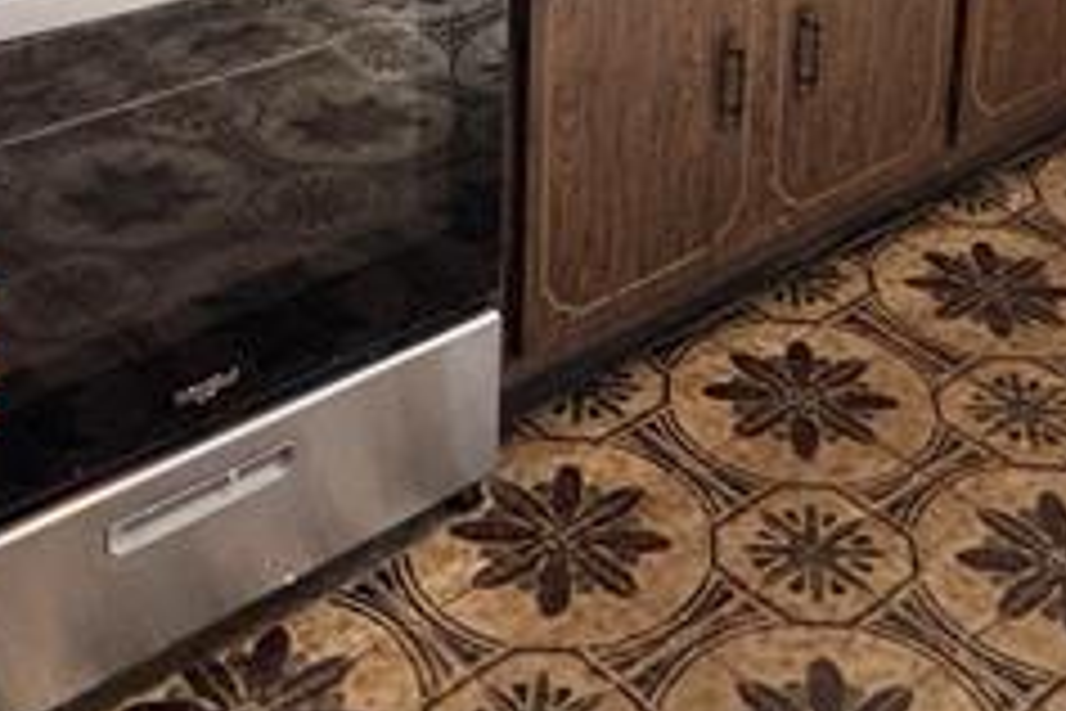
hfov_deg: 31.8
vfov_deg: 19.0
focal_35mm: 63
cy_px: -346
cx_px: 657
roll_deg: -2.4
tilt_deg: -12.6
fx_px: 1865
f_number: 2.2
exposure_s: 1/60
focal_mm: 2.22
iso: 320
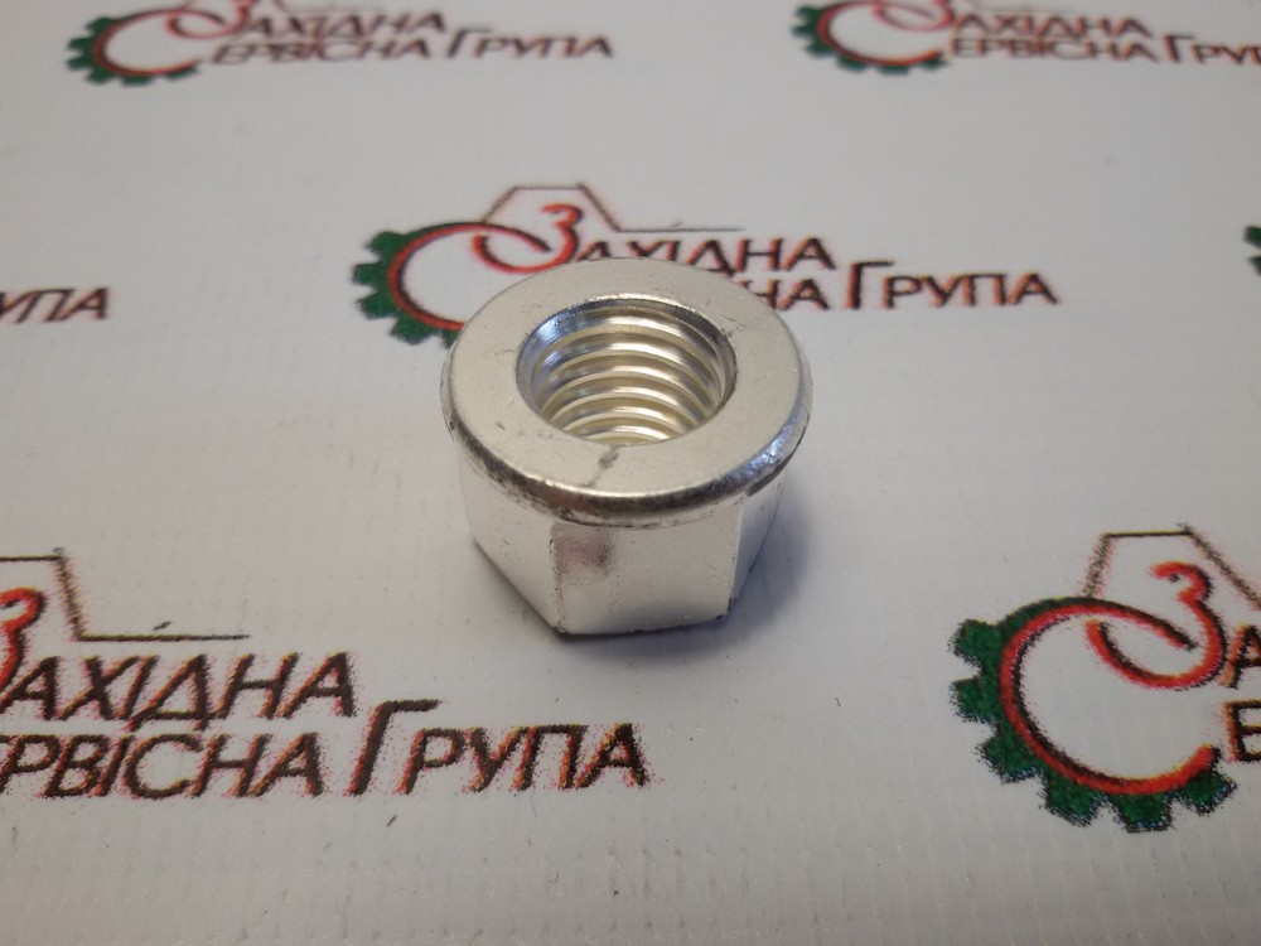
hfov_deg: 58.4
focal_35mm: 31
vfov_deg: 45.4
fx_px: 1129
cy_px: 473
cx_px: 630
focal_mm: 2.93
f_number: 2.4
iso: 50
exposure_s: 1/100
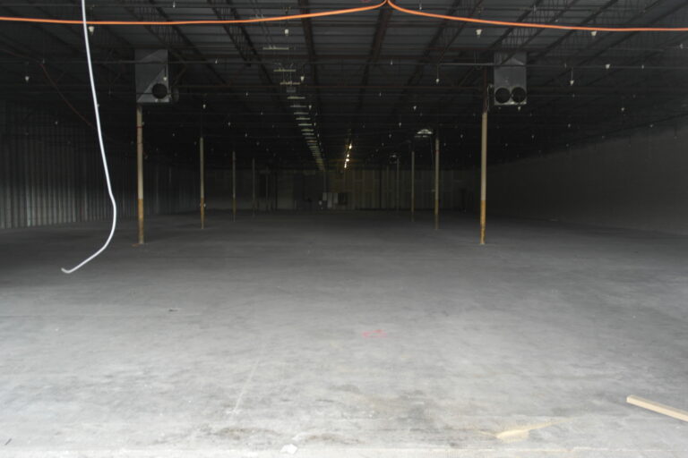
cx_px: 344
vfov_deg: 43.6
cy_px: 229
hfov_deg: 61.9
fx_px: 573
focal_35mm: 30
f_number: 3.5
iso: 400
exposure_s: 1/20
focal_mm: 20
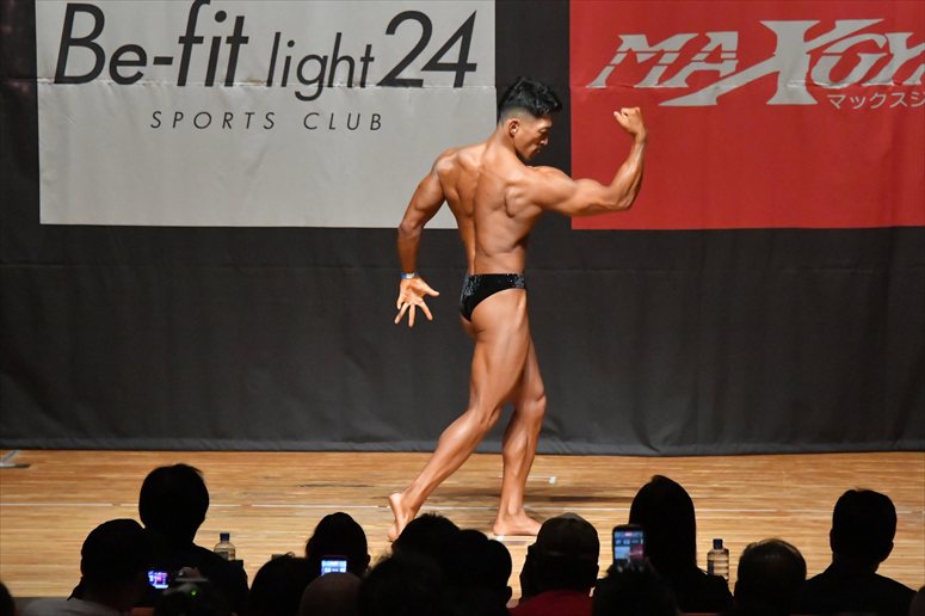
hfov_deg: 8.6
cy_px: 308
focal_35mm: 240
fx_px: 6164
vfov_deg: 5.7
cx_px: 462
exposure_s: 1/400
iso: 12800
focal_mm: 160
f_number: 5.6
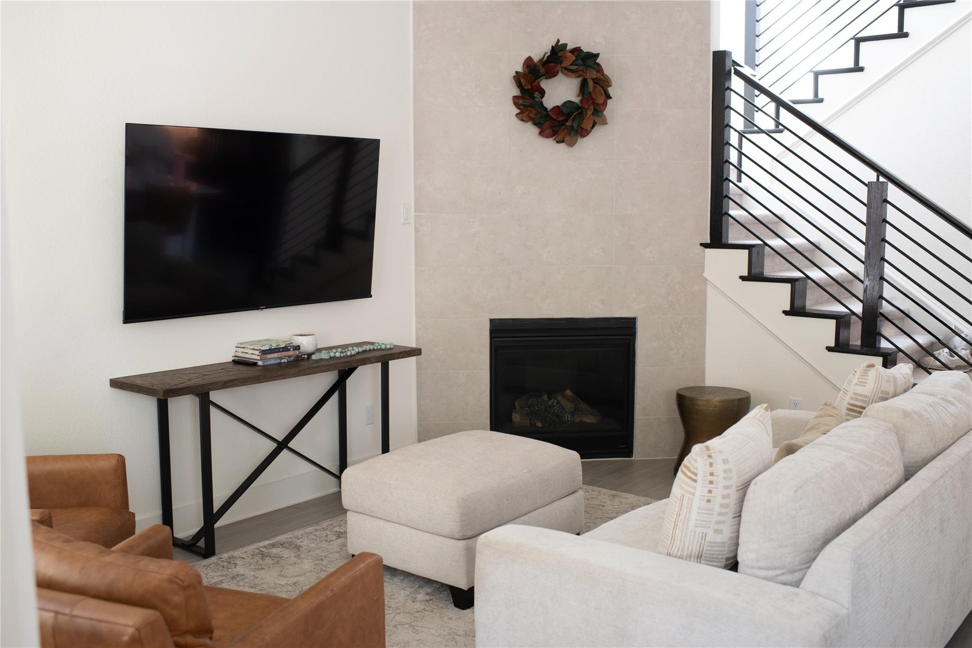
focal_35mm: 35
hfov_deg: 54.4
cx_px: 486
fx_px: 945
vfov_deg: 37.9
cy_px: 324
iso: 1250
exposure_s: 1/125
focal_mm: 35
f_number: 4
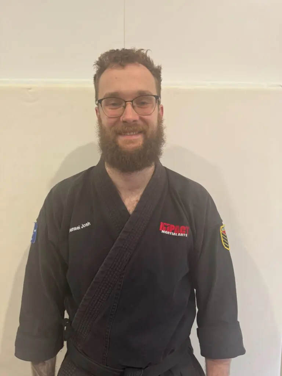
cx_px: 141
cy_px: 188
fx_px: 261
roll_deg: -0.7
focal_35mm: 24
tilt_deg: -6.3
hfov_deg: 56.8
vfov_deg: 71.6
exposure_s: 1/50
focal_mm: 6.76
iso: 125
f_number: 1.78
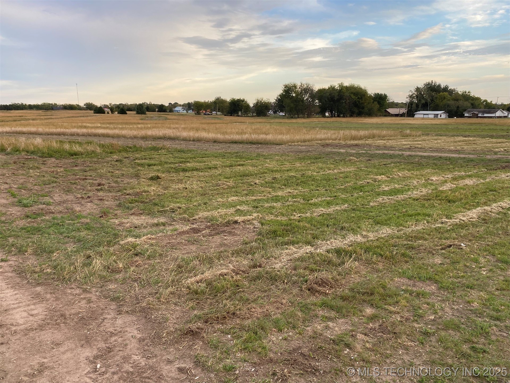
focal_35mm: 26
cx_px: 255
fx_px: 383
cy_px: 192
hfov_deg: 67.3
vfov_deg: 53.1
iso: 32
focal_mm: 4.25
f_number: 1.8
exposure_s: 1/256
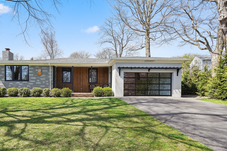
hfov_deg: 79.8
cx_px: 86
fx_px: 132
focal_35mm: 21
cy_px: 64
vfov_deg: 59.2
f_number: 4
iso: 125
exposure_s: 1/800
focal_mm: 16
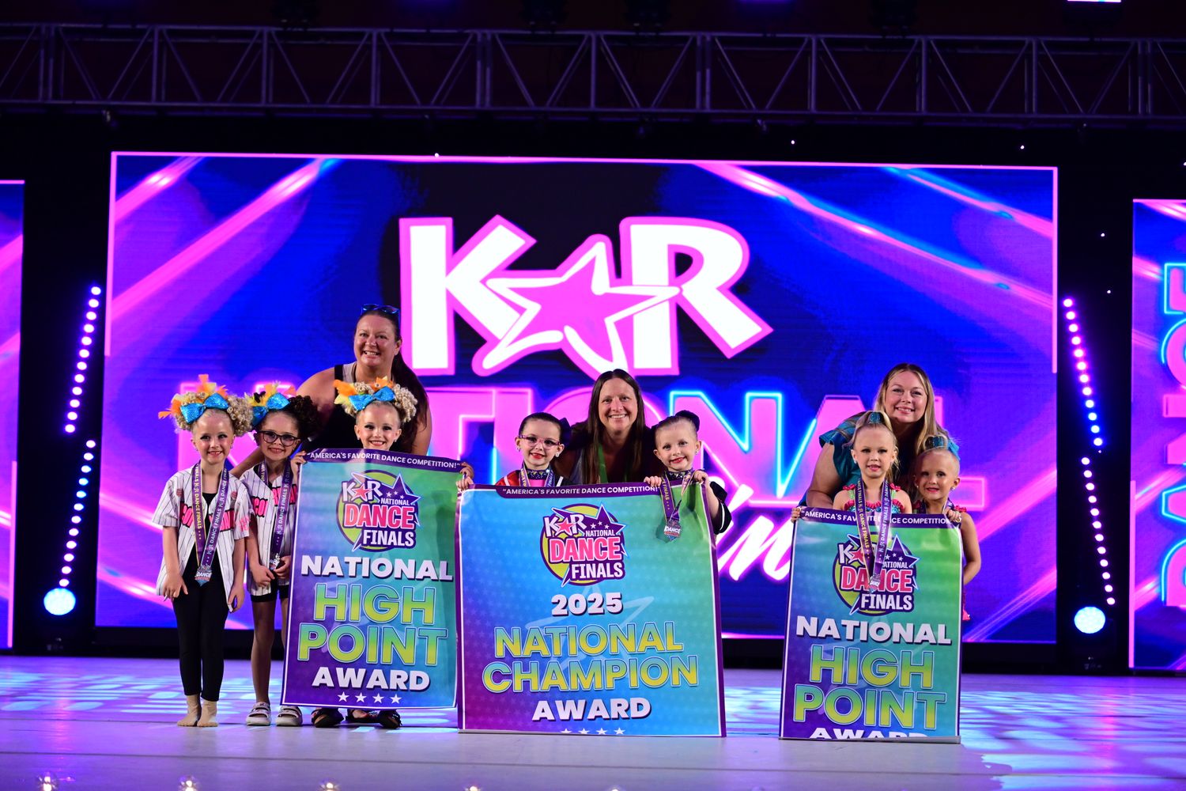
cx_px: 593
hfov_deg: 28.8
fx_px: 2306
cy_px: 396
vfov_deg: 19.5
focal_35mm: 70
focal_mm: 70
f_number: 3.2
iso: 2500
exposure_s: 1/1000
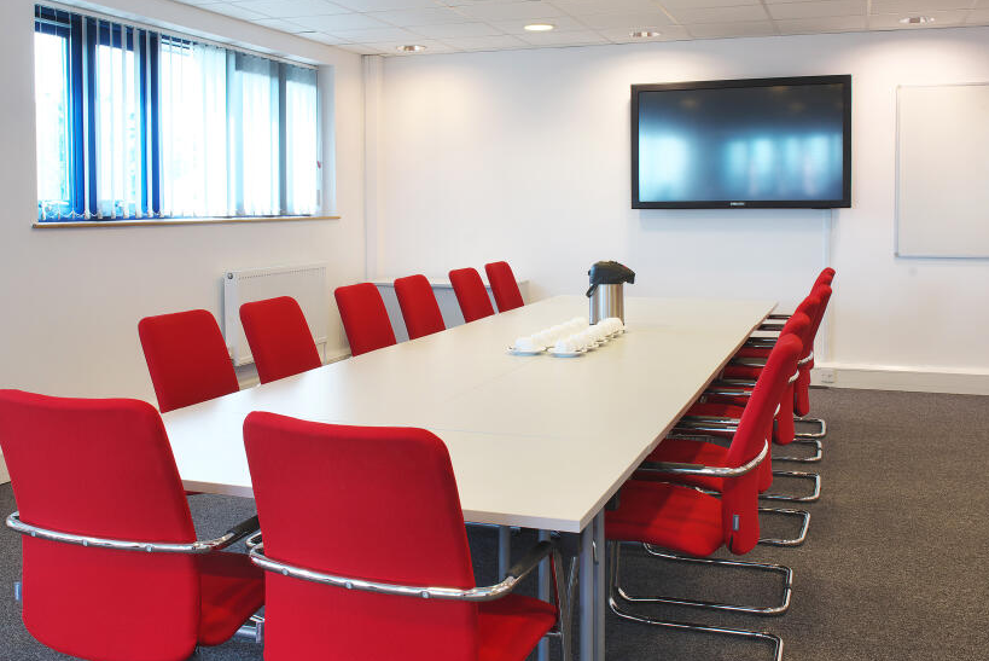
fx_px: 825
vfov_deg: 43.6
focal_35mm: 30
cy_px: 371
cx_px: 512
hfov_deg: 61.9
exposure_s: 1/6
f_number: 8
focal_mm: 24
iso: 160
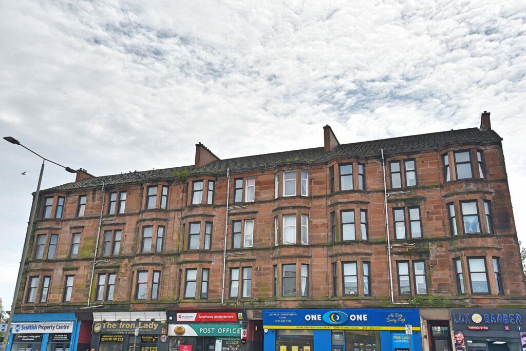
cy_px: 176
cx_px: 263
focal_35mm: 32
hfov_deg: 58.7
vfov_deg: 41.2
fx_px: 468
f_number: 13
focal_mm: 32
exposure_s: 1/640
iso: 200
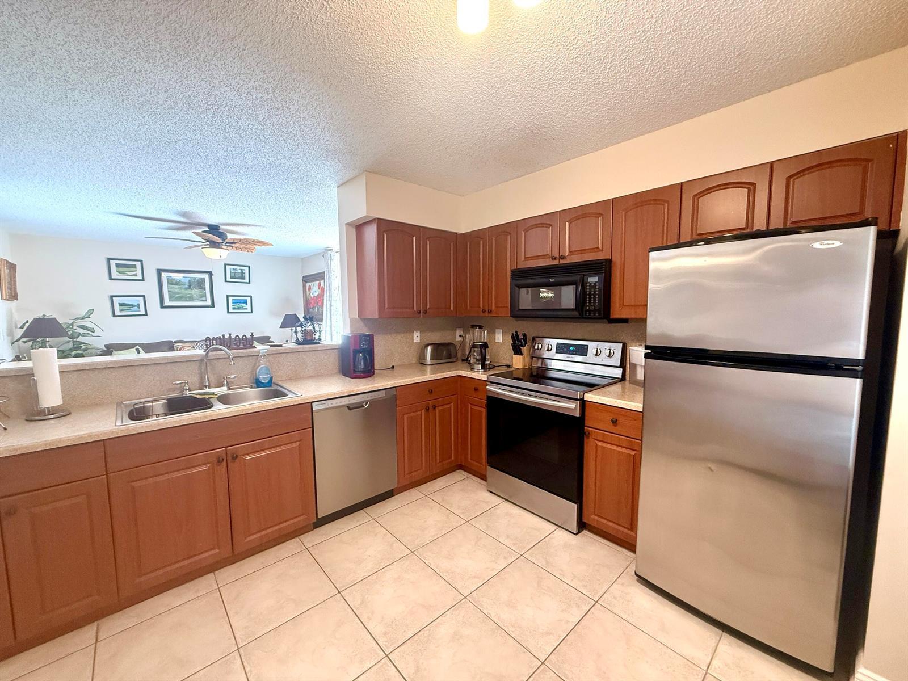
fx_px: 367
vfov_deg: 85.7
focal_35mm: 14
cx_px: 454
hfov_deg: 102.1
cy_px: 340
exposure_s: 1/120
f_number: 2.2
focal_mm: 2.22
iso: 320
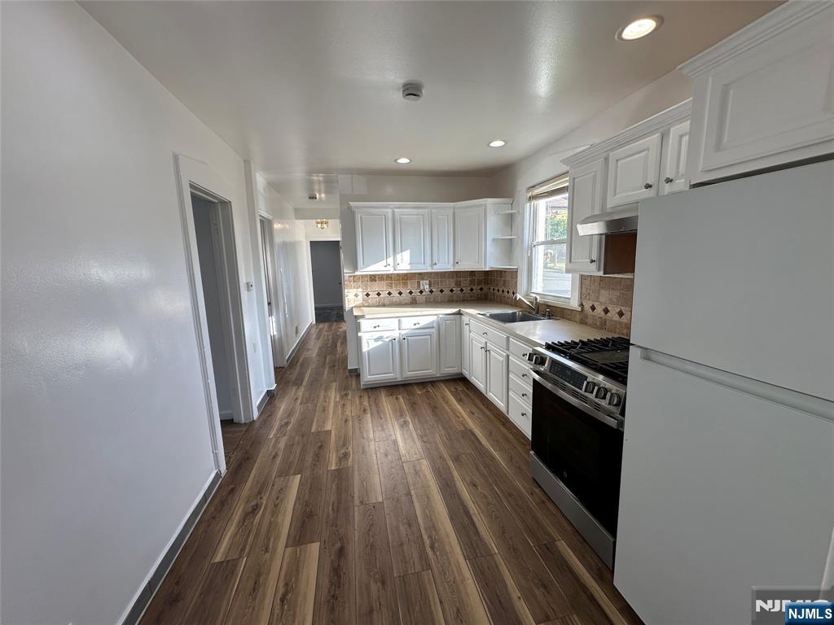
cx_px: 417
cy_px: 312
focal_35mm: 14
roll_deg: +0.2
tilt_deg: -10.7
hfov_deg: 102.1
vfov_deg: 85.7
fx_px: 337
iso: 40
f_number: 2.2
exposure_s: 1/148
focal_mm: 2.22
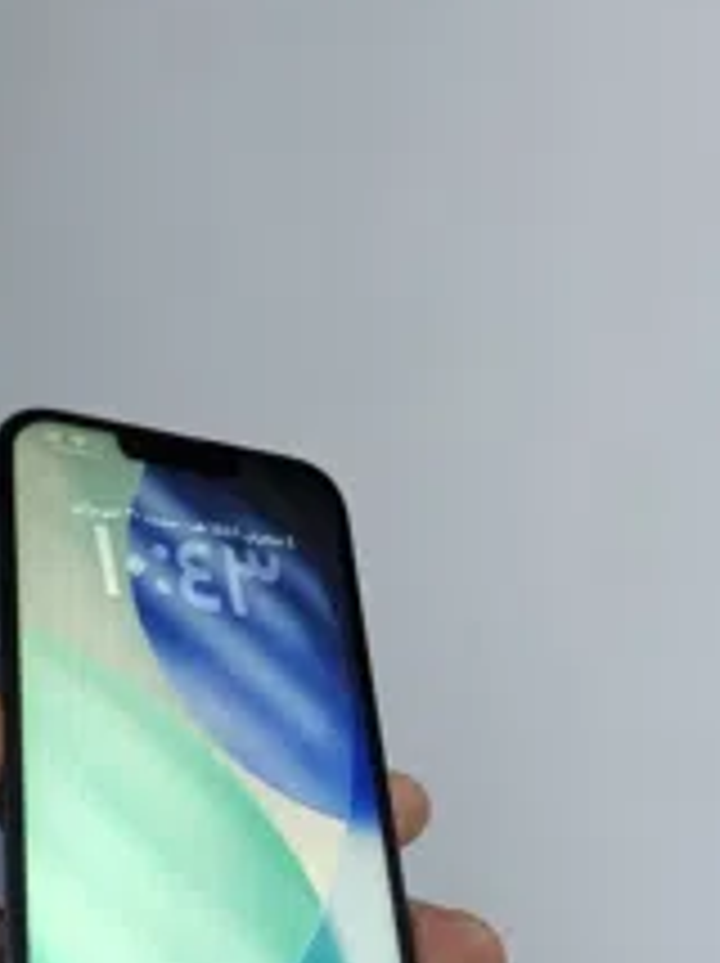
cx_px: 184
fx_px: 1195
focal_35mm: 43
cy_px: 765
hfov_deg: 32.9
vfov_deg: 42.0
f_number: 1.8
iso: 360
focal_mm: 5.56
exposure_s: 1/50
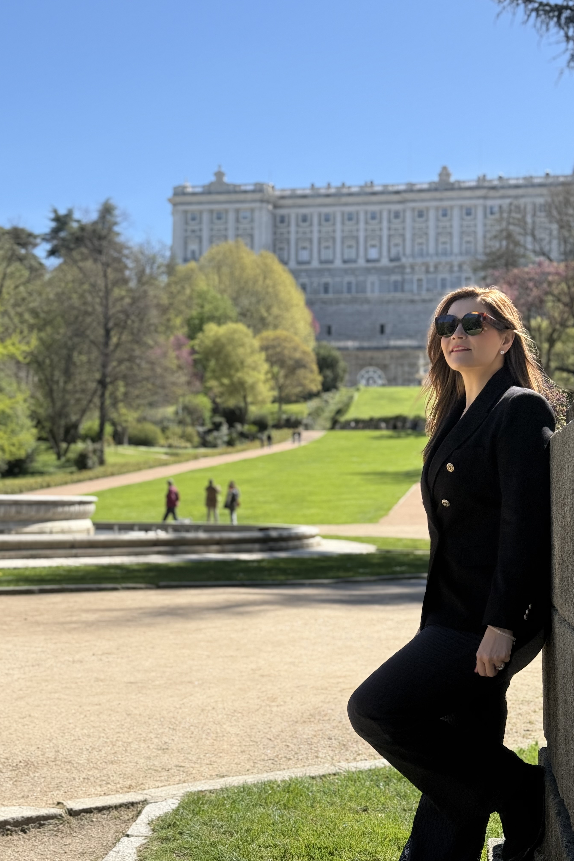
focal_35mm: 50
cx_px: 286
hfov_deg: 27.0
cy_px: 430
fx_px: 1196
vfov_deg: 39.6
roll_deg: -0.6
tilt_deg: +5.0
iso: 80
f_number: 1.78
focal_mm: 6.76
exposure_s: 1/3096
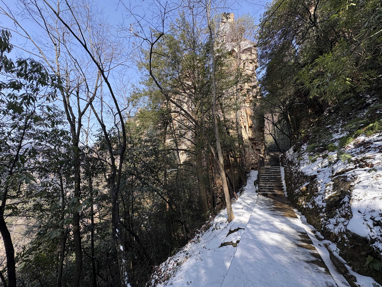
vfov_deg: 85.7
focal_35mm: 14
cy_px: 144
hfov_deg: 102.1
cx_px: 191
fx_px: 154
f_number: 2.2
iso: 64
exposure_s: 1/316
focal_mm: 2.22
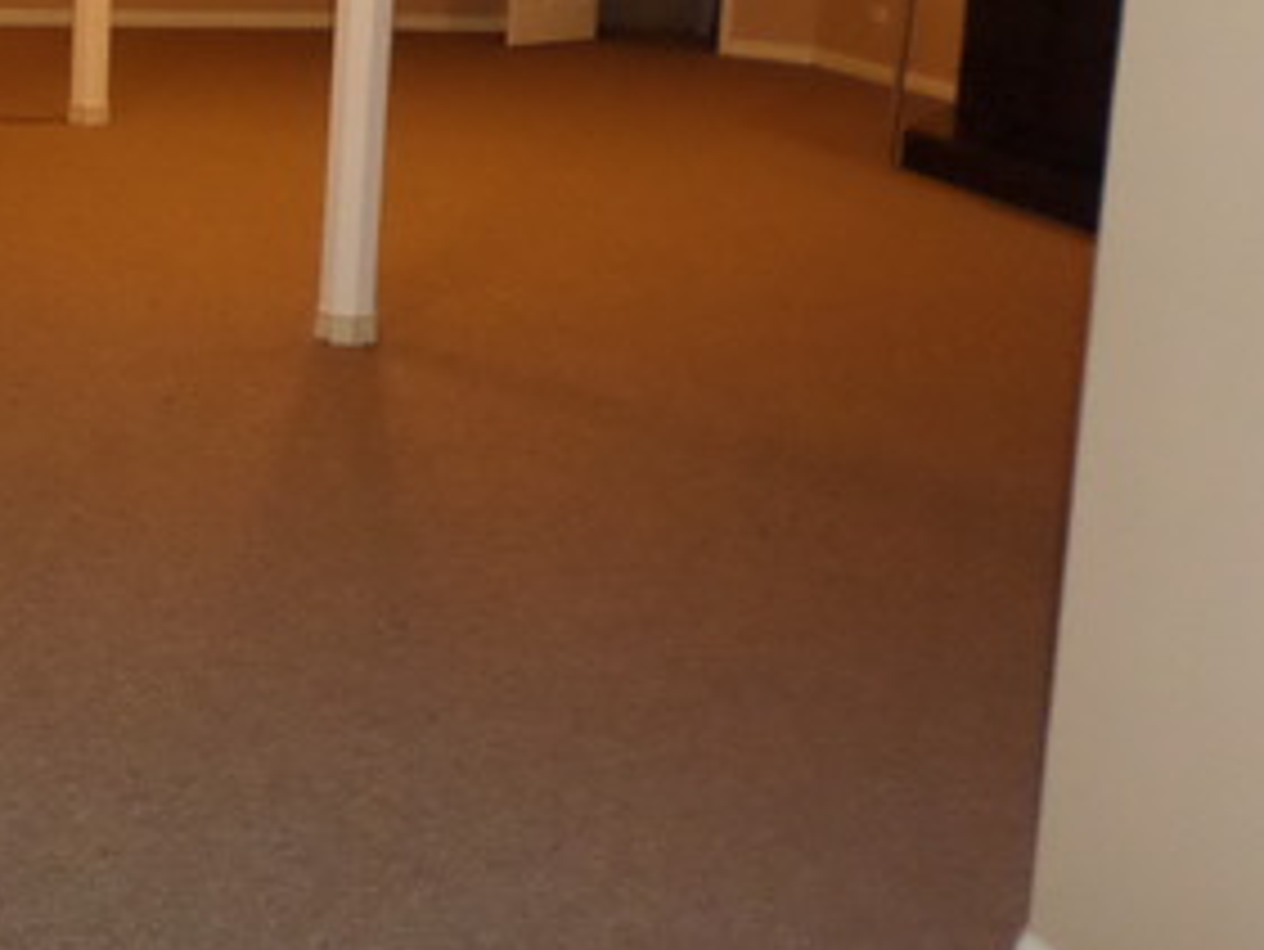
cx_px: 54
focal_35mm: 57
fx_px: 2082
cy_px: 59
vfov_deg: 24.8
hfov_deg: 31.6
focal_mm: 4.5
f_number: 2.5
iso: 320
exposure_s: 1/30
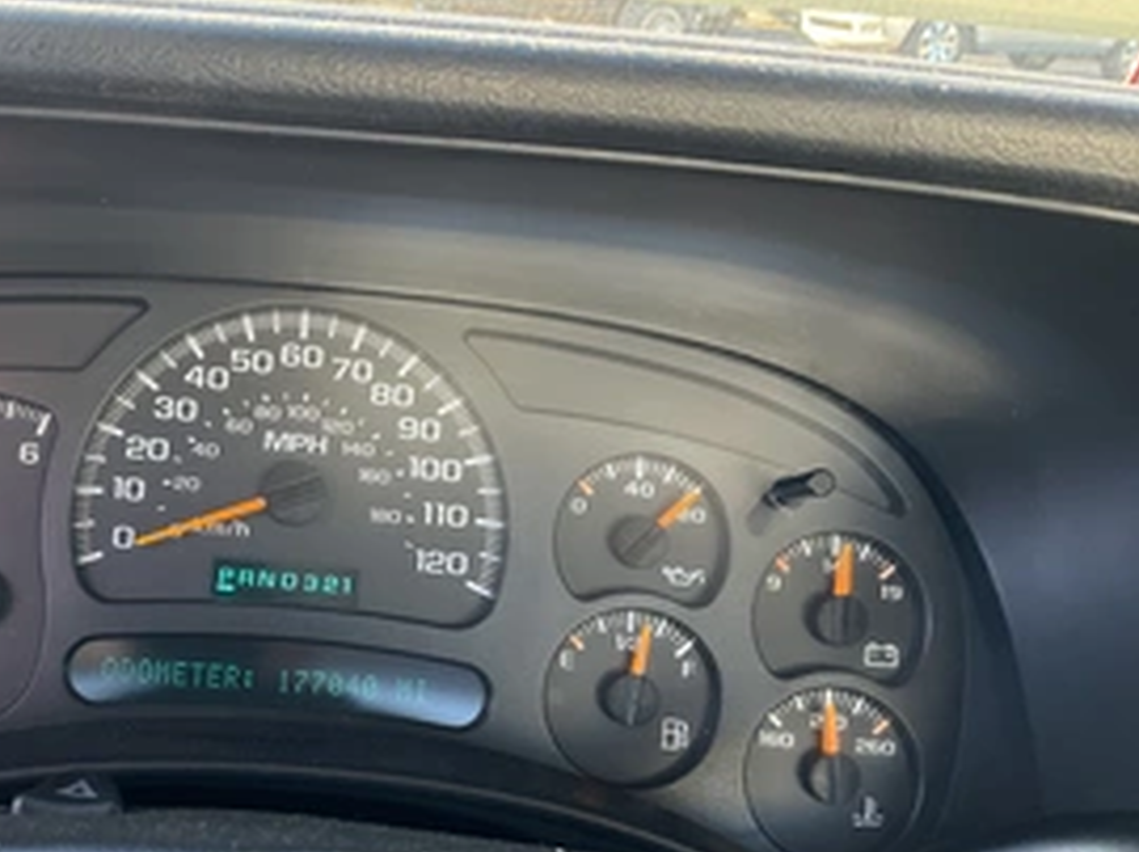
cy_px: 561
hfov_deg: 42.7
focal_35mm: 43
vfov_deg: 33.3
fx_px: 1414
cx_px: 304
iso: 80
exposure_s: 1/60
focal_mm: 3
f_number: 1.8
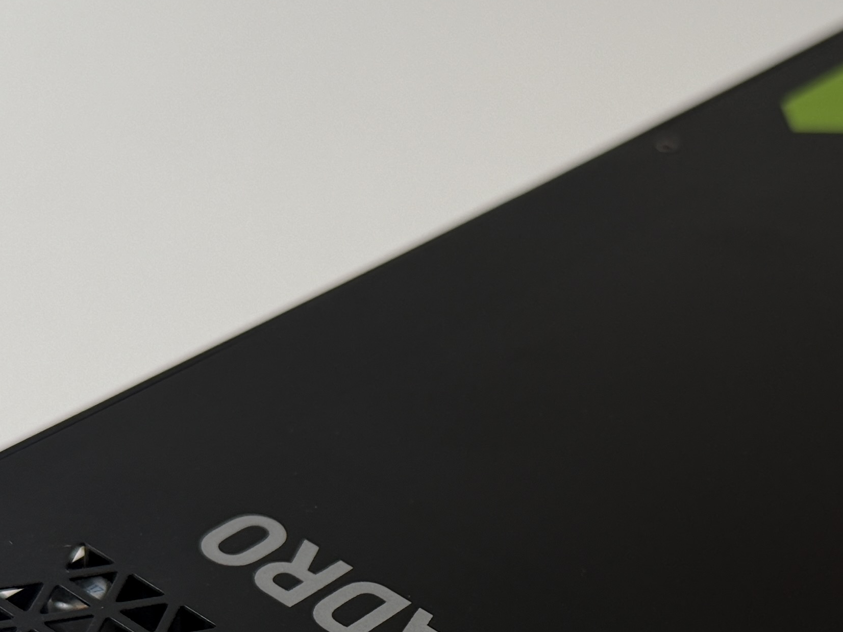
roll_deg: -6.5
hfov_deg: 23.4
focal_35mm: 83
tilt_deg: -40.4
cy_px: 662
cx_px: 600
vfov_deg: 17.3
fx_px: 2021
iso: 64
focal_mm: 6.76
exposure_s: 1/257
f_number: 1.78
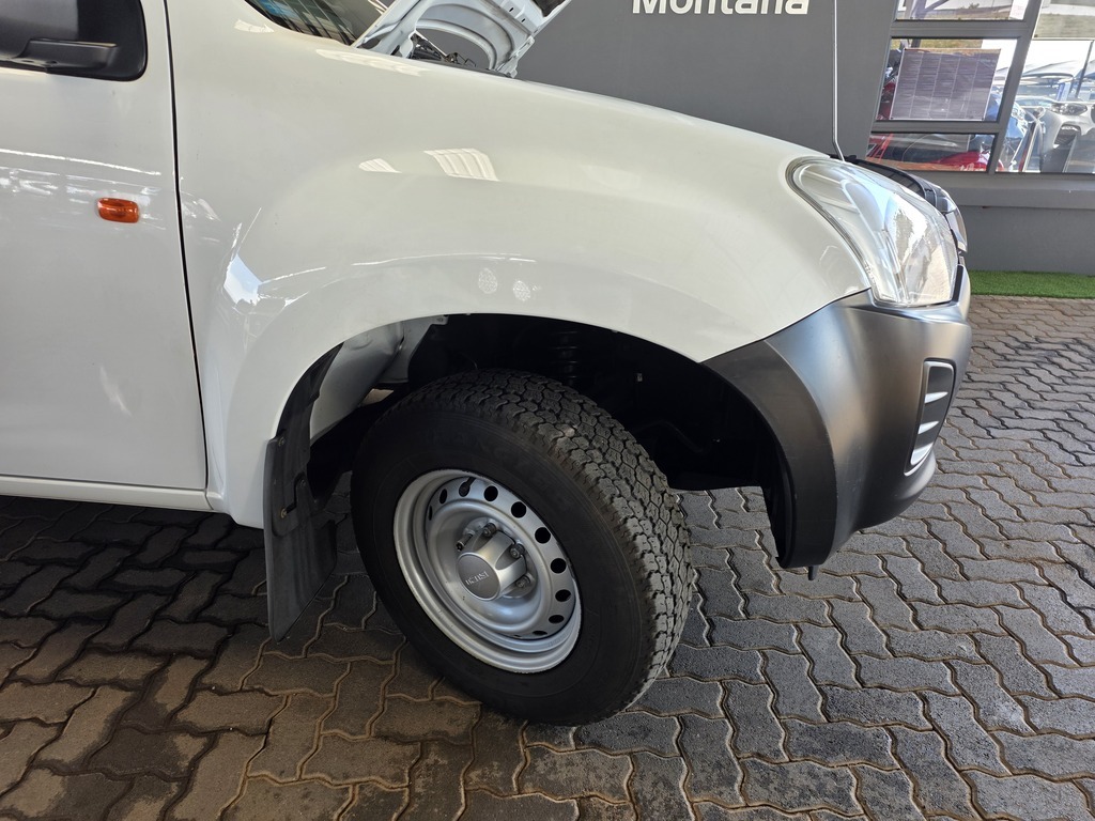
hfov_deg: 73.9
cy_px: 410
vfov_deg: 58.9
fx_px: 728
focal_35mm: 23
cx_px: 548
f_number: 1.7
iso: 64
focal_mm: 6.25
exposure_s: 1/180
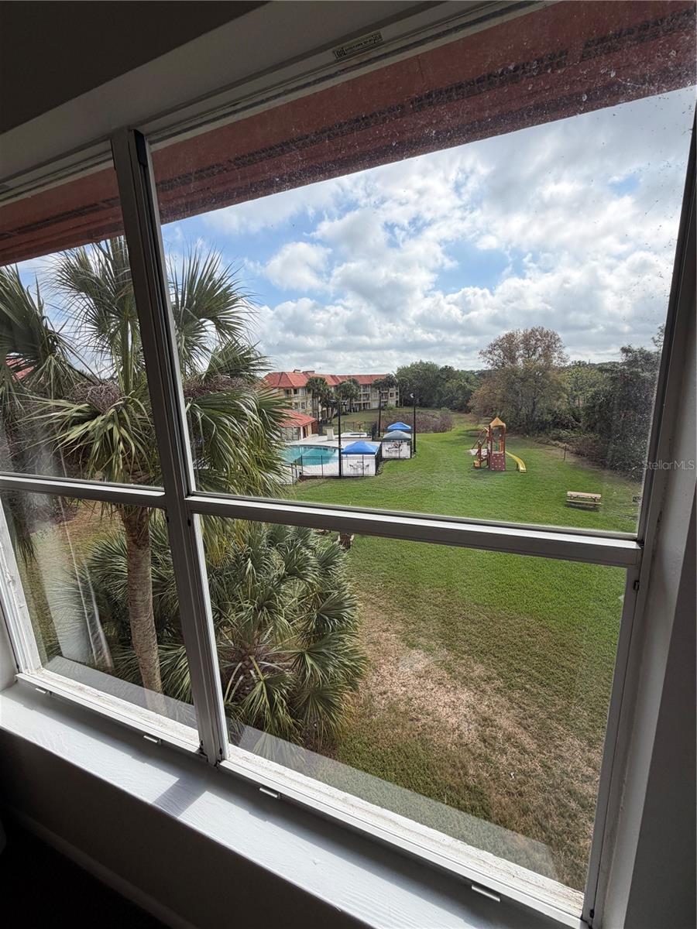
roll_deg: +2.7
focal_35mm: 14
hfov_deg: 85.7
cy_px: 464
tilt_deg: -12.1
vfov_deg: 102.1
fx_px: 376
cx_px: 348
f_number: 2.2
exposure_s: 1/901
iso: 20
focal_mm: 2.22
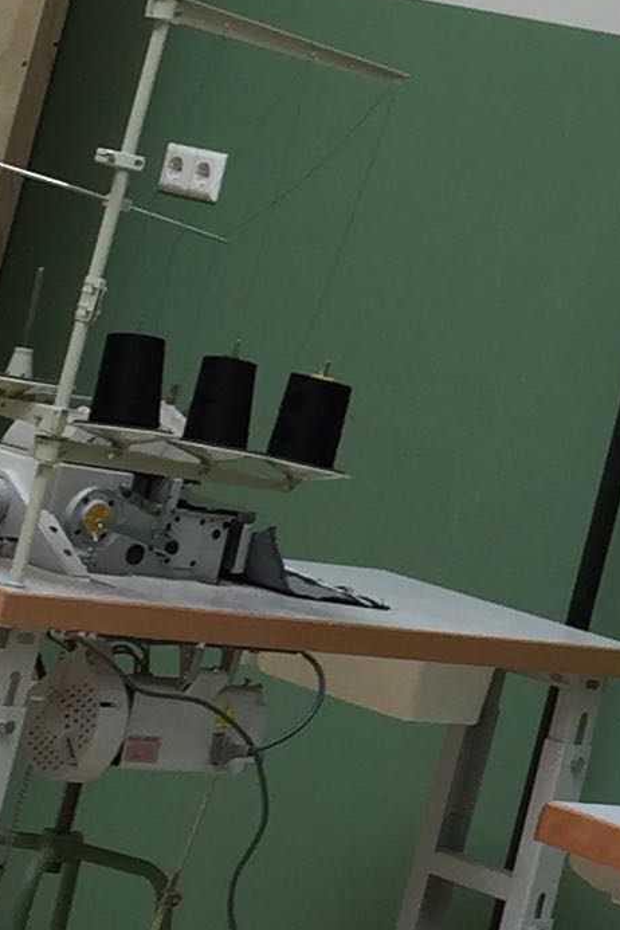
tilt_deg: +6.0
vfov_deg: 14.2
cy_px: 8
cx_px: 1075
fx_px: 3668
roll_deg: -12.9
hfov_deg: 9.3
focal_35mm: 142
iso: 32
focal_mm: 4.15
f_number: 2.2
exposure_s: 1/122
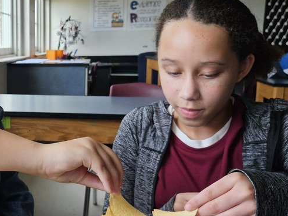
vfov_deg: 30.3
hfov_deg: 37.2
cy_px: 107
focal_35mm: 48
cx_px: 31
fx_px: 399
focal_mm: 5.4
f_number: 1.8
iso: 80
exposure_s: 1/207
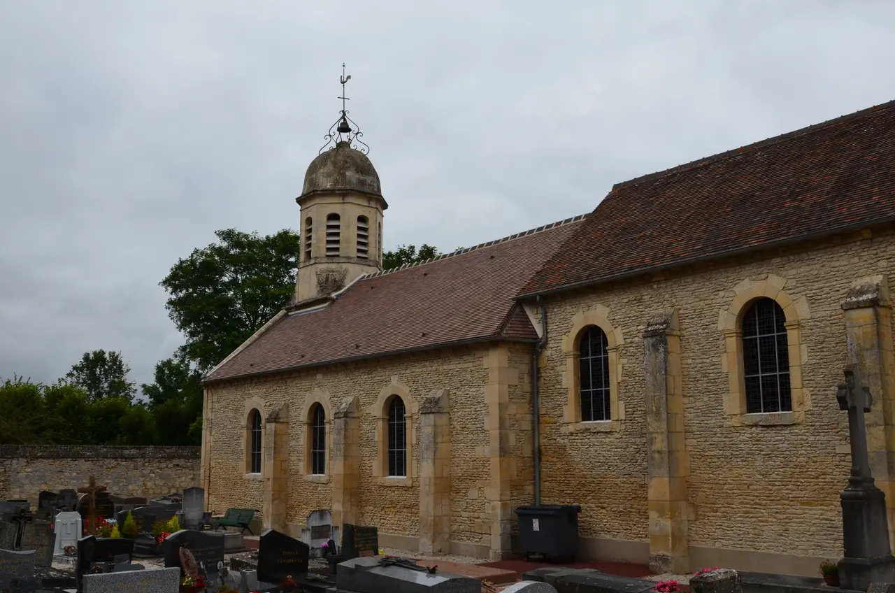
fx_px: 893
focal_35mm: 36
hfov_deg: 53.2
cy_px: 296
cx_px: 448
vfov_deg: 36.7
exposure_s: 1/320
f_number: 10
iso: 200
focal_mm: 24
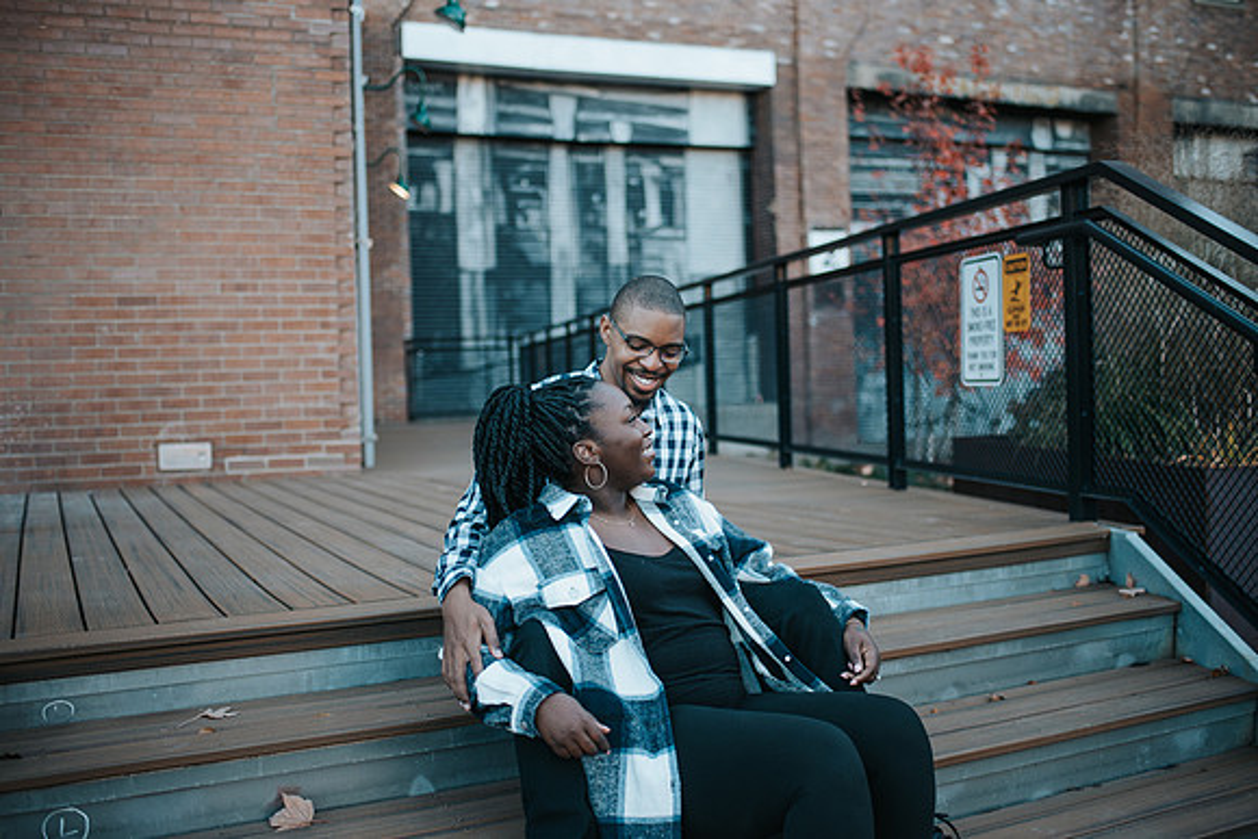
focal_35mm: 37
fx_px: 1288
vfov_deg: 36.1
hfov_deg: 52.0
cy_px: 419
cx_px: 628
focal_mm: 35
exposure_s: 1/640
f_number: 1.8
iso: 360
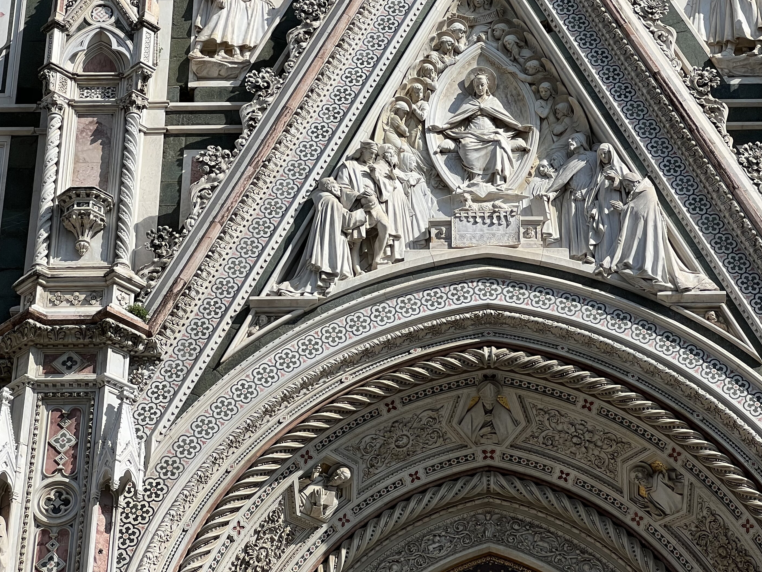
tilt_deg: +35.6
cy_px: 200
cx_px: 434
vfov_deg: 13.4
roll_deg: +1.0
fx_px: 2421
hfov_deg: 17.9
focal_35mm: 110
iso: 32
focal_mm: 9
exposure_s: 1/1119
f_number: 2.8
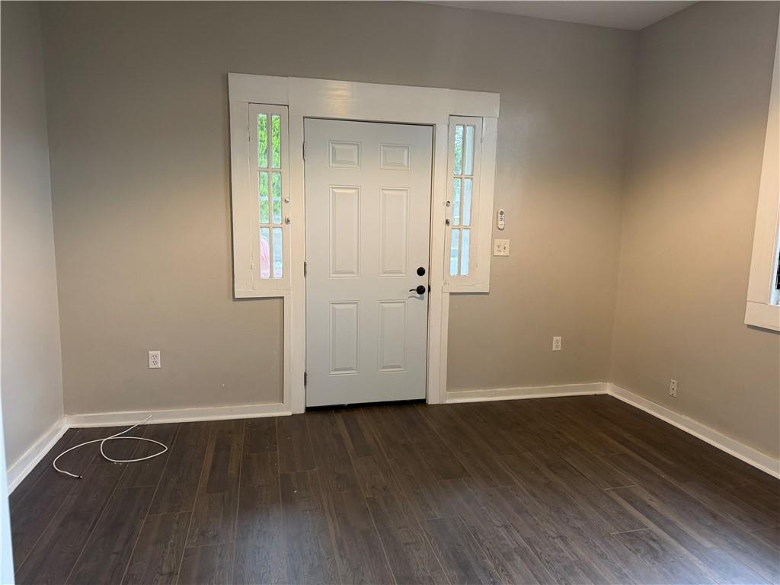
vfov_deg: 56.8
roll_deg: +0.1
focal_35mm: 24
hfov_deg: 71.6
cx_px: 390
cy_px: 292
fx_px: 541
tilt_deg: -8.6
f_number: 1.78
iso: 200
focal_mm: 6.76
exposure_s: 1/85
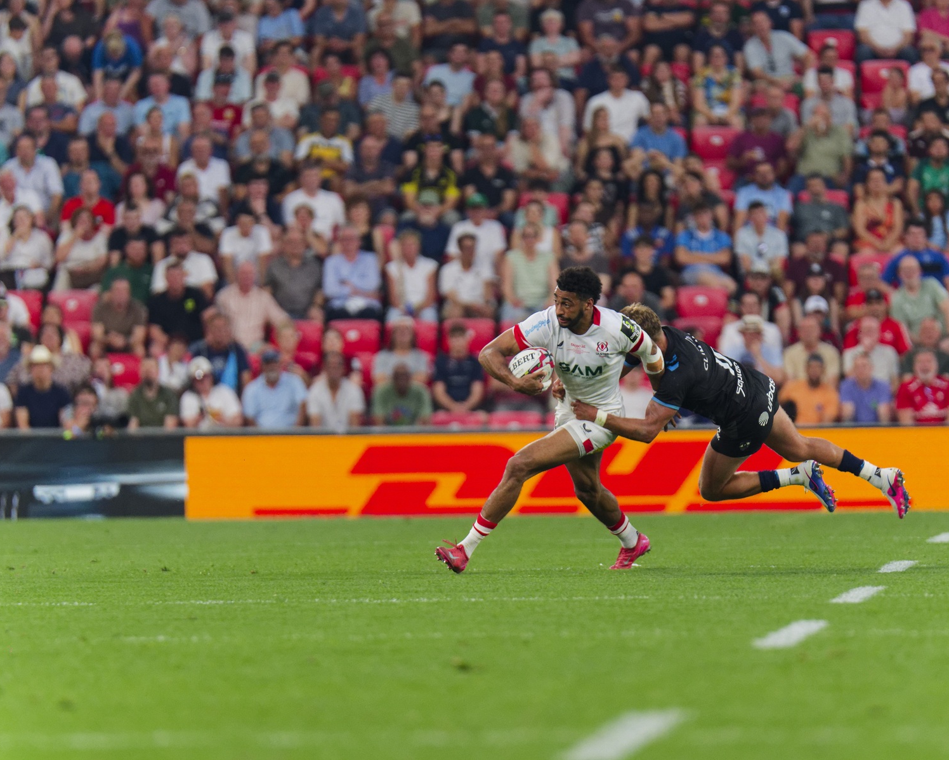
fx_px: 14269
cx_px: 533
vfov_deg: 3.0
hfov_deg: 3.8
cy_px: 380
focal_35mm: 508
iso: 1000
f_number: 2.8
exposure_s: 1/1250
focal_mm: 300
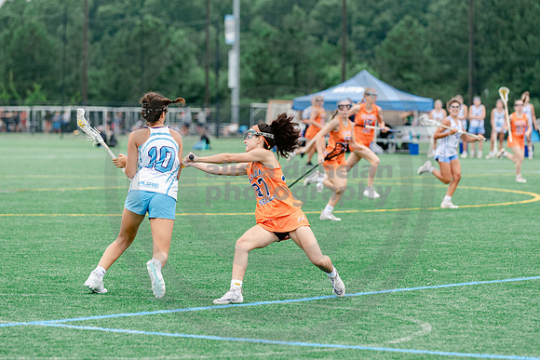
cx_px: 274
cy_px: 169
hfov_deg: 11.4
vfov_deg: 7.6
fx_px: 2696
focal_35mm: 180
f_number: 3.2
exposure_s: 1/640
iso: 250
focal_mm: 135
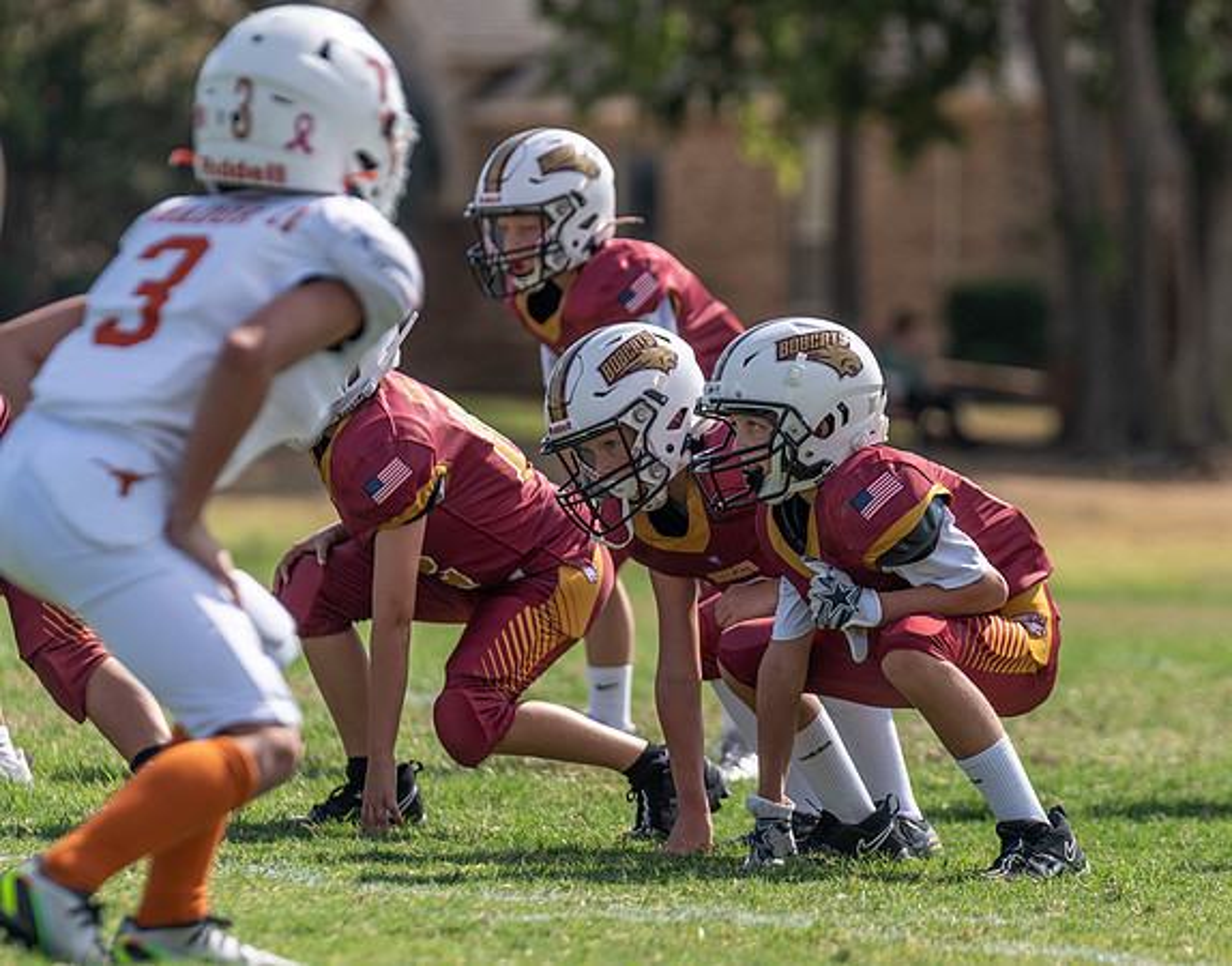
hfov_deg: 5.5
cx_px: 842
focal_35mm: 356
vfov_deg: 4.3
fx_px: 12863
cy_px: 486
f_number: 3.5
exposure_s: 1/1600
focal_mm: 200
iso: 100
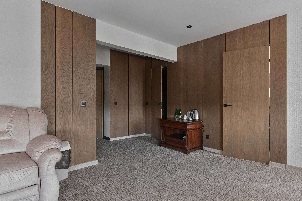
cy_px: 100
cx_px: 151
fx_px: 168
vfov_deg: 61.9
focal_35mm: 20
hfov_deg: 84.0
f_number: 10
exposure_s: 1/15
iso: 1600
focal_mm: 20
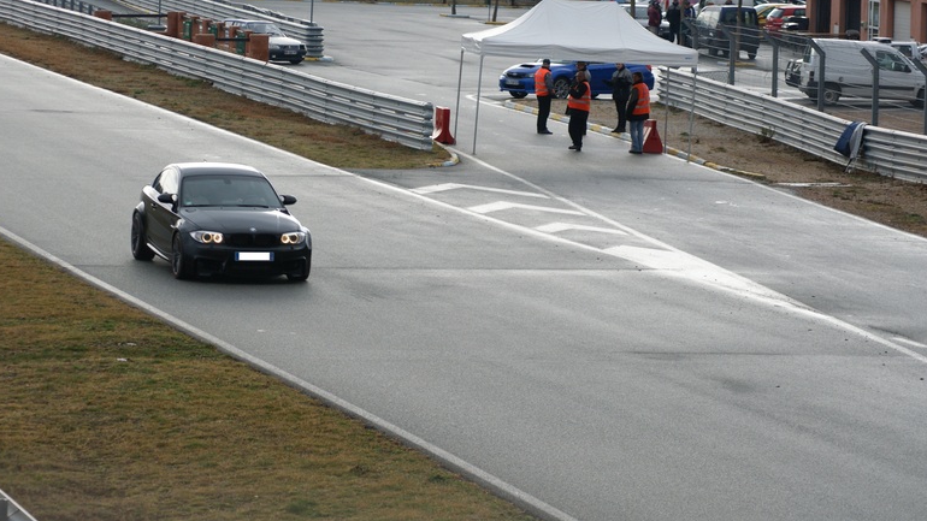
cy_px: 162
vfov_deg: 7.7
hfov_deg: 13.7
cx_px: 332
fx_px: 3851
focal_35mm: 157
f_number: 5.6
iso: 100
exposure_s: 1/320
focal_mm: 75
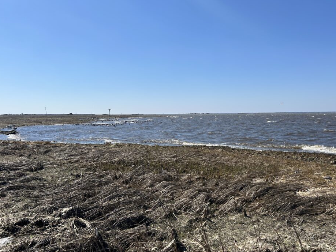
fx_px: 282
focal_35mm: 29
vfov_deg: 48.2
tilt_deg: -3.5
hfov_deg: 61.6
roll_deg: +0.2
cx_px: 179
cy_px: 128
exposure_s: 1/6211
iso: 50
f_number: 1.5
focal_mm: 5.7
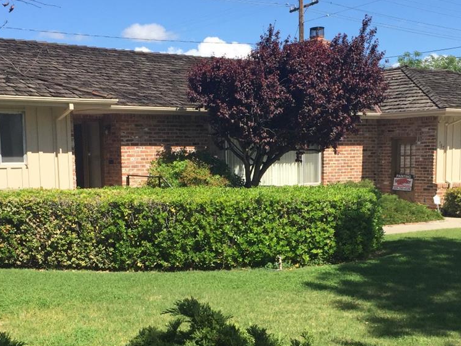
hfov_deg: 33.2
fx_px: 772
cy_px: 275
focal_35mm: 58
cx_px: 238
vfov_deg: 24.8
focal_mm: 4.15
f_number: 2.2
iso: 32
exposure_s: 1/1647
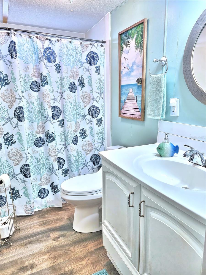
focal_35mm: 24
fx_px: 190
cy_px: 138
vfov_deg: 71.6
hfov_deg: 56.8
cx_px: 103
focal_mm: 6.7
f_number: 1.8
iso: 80
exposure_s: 1/120
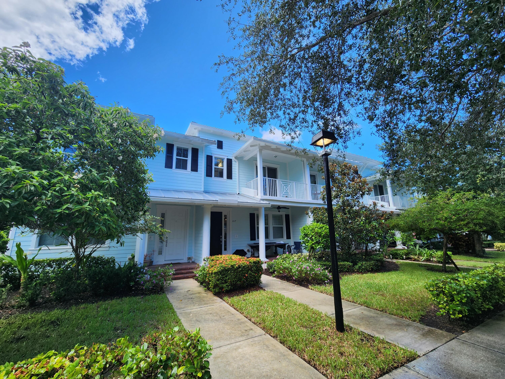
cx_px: 252
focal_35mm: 13
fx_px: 190
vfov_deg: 89.9
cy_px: 190
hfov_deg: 106.2
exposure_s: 1/360
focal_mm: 2.2
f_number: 2.2
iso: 50
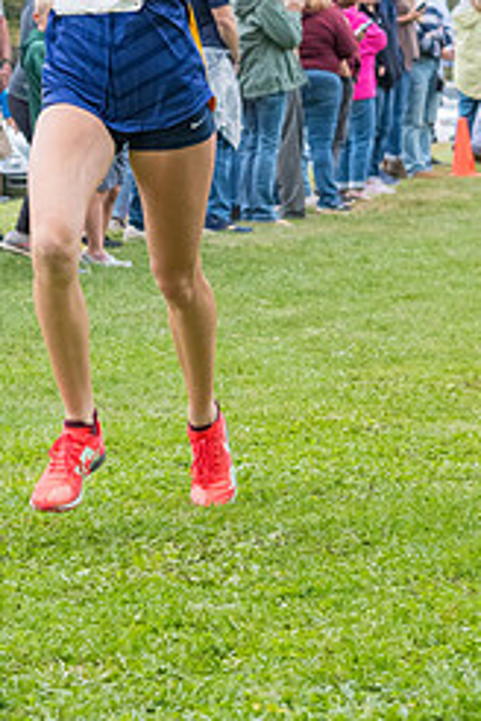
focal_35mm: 170
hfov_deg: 8.1
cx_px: 104
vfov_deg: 12.0
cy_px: 129
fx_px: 3407
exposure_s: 1/1250
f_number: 5.6
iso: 2000
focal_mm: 62
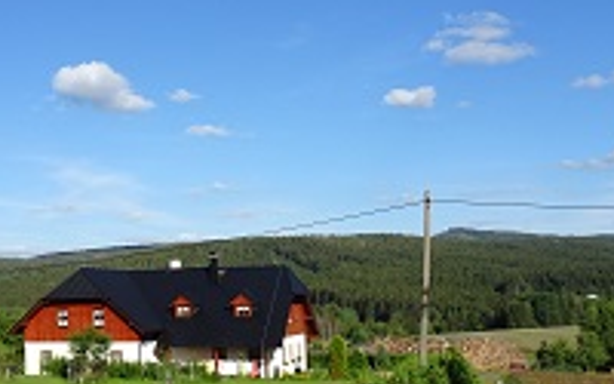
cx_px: 166
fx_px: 853
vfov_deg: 25.3
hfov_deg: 38.7
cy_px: 224
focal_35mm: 51
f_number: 3.5
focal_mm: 4.1
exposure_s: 1/1000
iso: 80
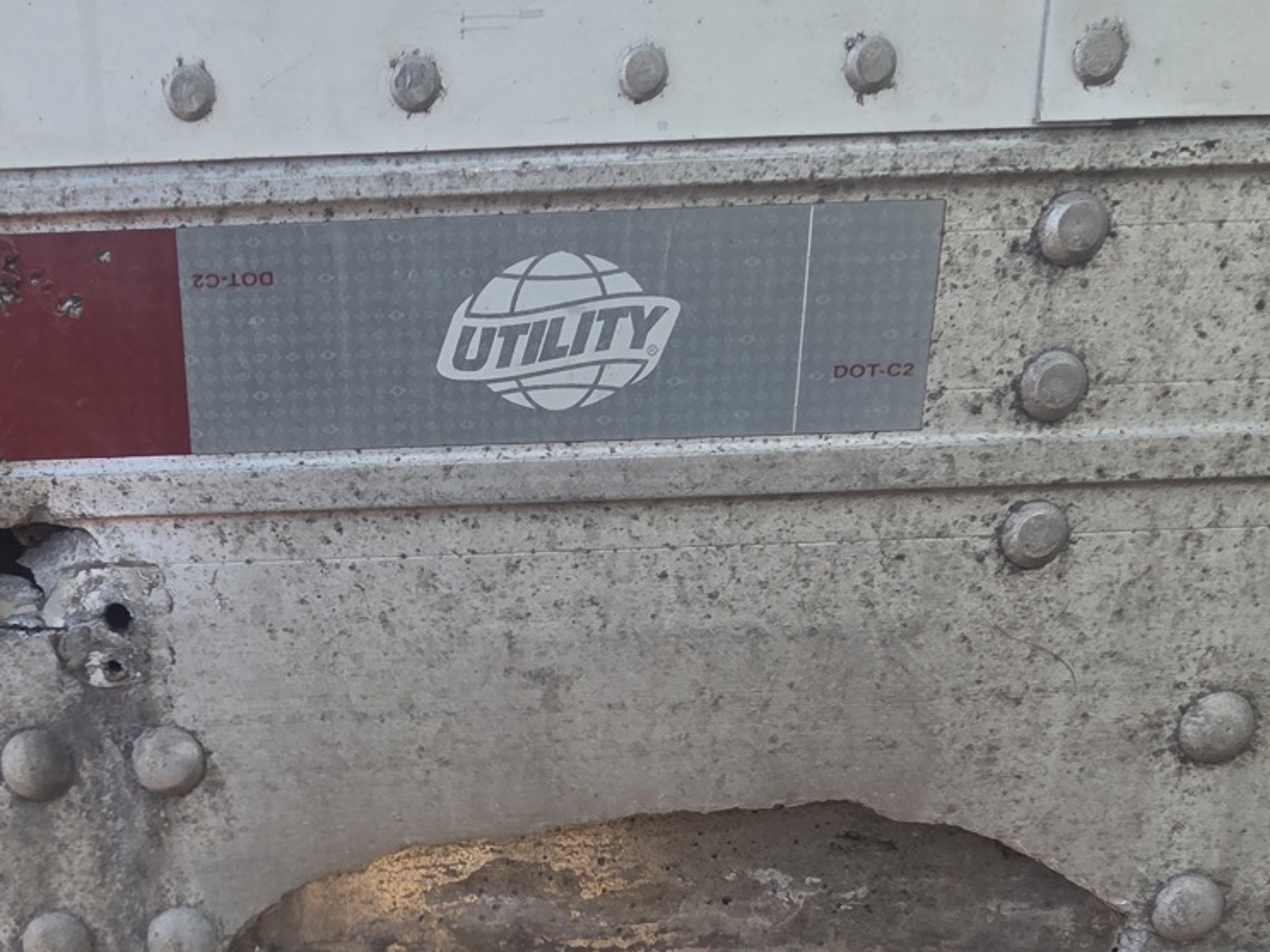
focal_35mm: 28
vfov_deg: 46.9
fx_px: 1027
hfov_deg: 60.6
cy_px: 771
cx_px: 345
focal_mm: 2.2
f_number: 2.2
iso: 50
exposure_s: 1/803
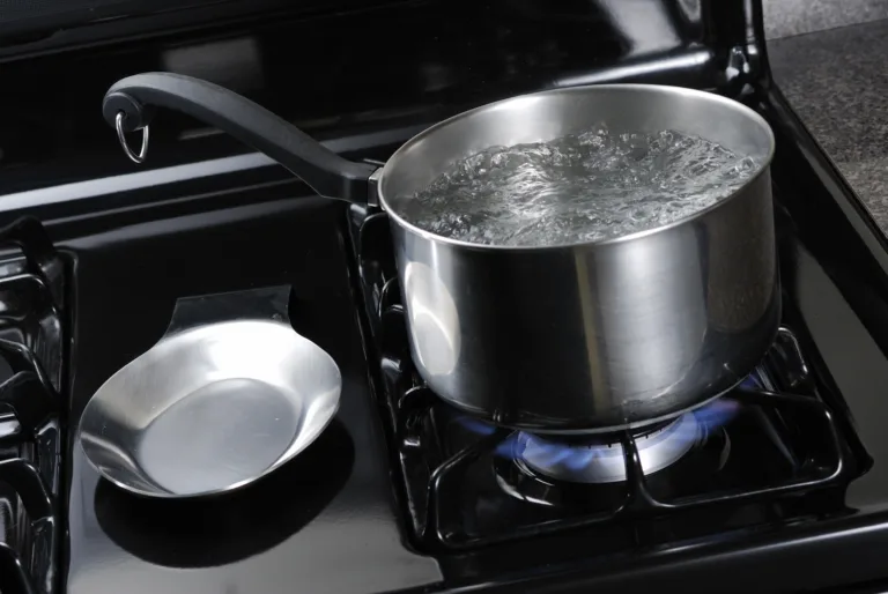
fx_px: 2593
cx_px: 444
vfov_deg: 13.1
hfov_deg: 19.4
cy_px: 297
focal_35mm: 105
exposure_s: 1
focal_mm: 70
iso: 100
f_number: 8
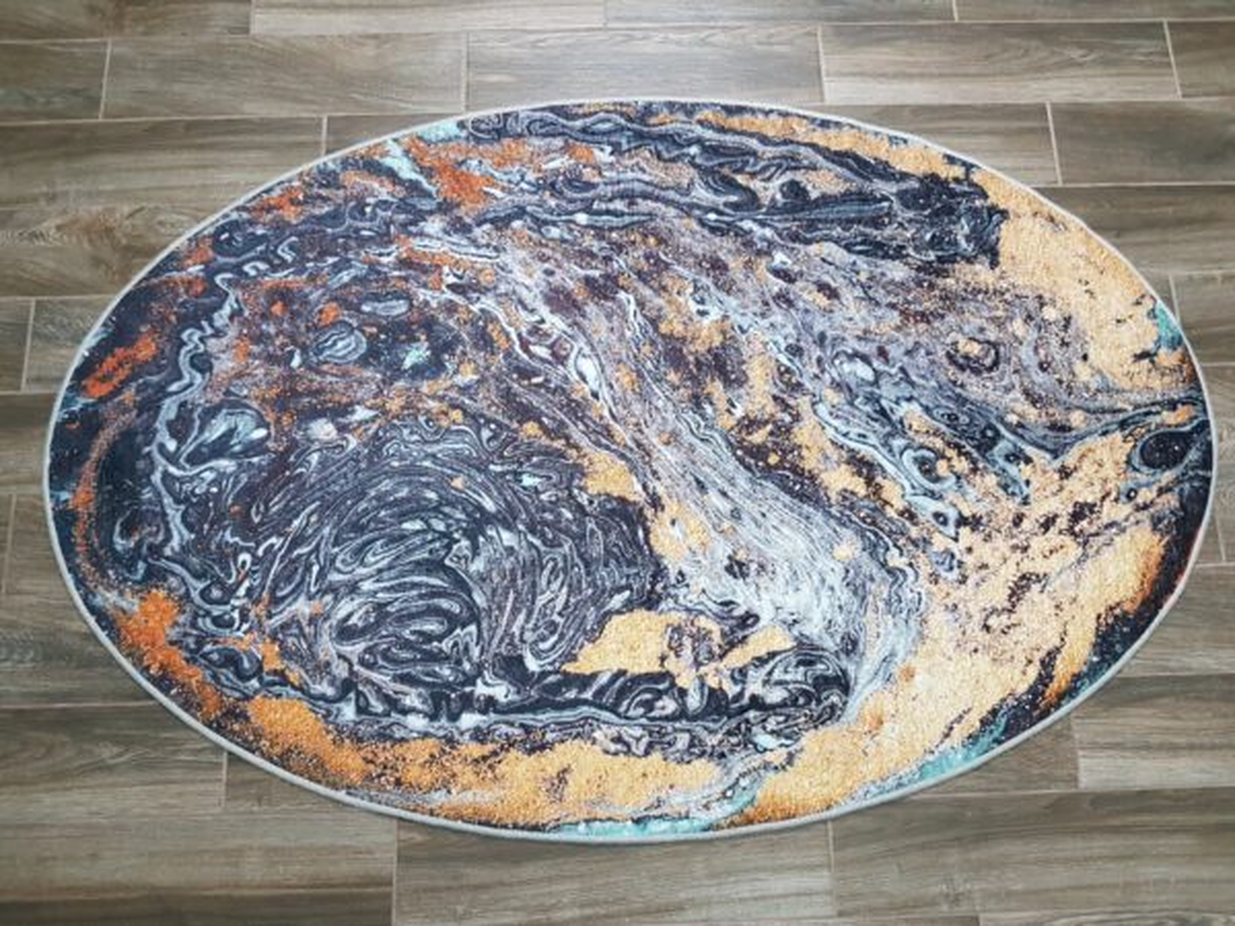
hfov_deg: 67.3
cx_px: 618
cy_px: 463
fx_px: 928
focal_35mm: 26
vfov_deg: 53.1
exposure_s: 1/50
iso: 200
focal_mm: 4.2
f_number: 1.7
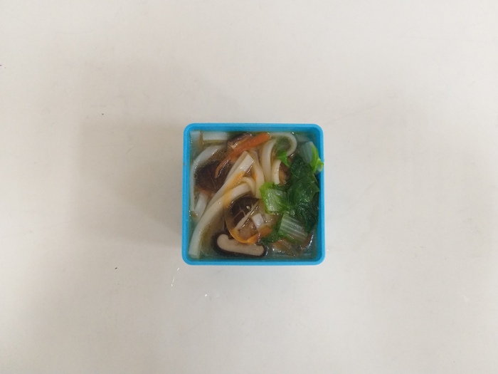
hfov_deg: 67.3
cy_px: 187
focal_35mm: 26
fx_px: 374
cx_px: 249
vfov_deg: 53.1
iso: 200
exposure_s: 1/60
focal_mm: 3.93
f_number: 1.7
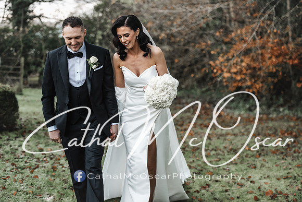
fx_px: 839
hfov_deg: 20.4
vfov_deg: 13.7
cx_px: 151
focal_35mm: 100
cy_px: 101
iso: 1000
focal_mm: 100
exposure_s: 1/320
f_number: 2.8
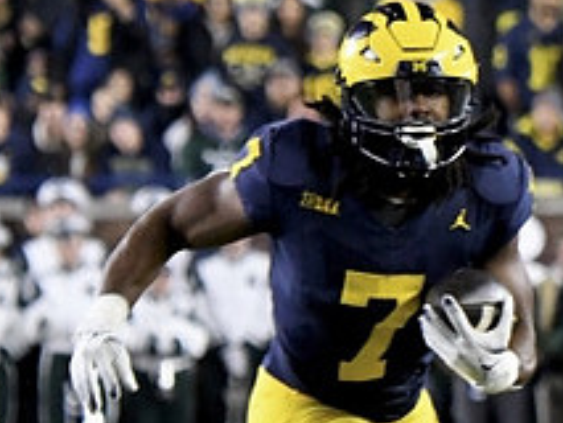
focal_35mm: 864
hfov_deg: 2.3
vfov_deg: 1.7
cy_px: 412
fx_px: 14060
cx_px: 476
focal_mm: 220
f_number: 5.3
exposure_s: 1/800
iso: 6400
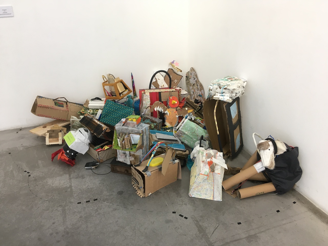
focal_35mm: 29
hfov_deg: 61.7
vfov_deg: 48.2
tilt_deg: -26.8
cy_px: 123
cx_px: 164
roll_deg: +0.2
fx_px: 275
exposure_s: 1/30
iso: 64
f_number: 2.2
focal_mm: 4.15
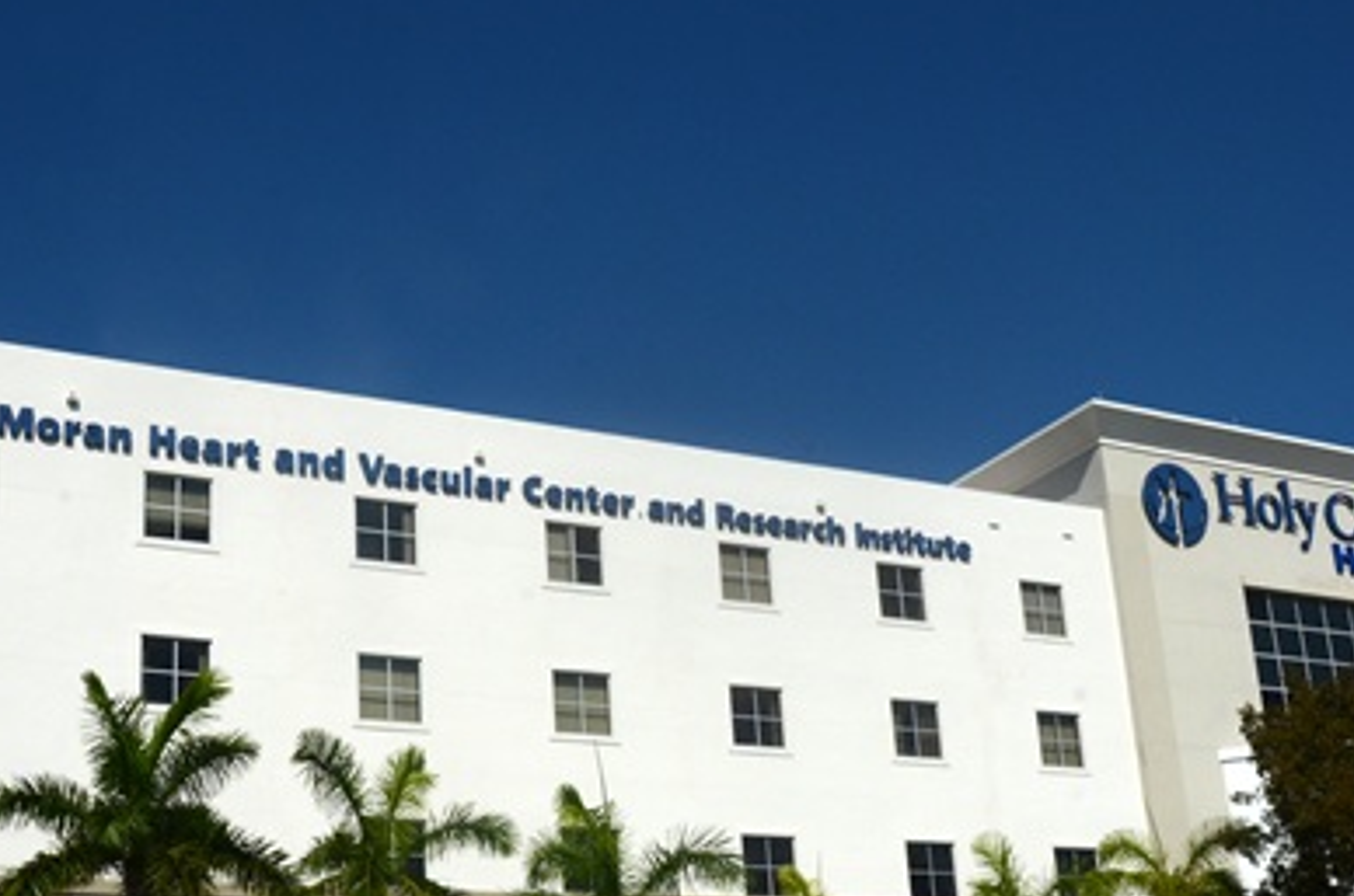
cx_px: 680
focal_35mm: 51
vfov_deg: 26.2
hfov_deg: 39.0
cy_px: 594
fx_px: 1914
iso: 400
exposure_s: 1/1250
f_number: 18
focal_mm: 22
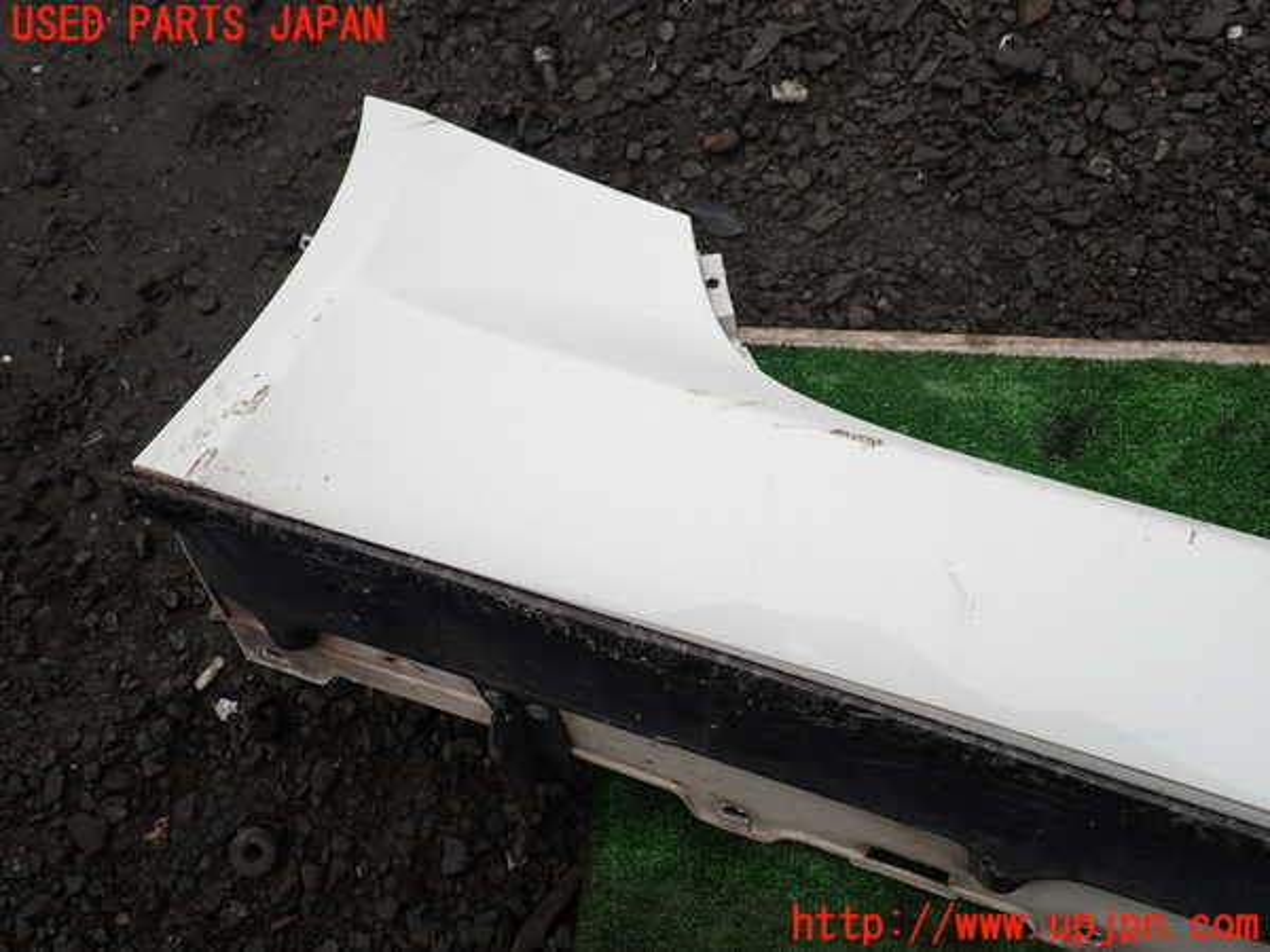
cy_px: 476
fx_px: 917
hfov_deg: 69.4
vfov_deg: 54.9
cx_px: 635
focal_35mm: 25
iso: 100
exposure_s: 1/1000
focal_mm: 4.5
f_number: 2.8
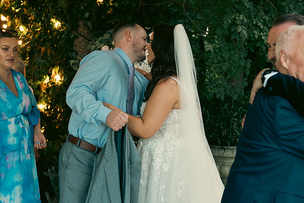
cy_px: 102
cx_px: 152
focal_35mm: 70
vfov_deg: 19.5
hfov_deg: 28.8
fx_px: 591
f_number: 3.5
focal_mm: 47
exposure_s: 1/200
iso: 640
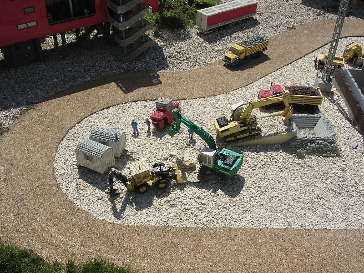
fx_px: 400
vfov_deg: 37.7
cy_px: 136
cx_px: 182
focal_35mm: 38
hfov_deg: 49.0
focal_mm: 5.8
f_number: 5.6
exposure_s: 1/521
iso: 100
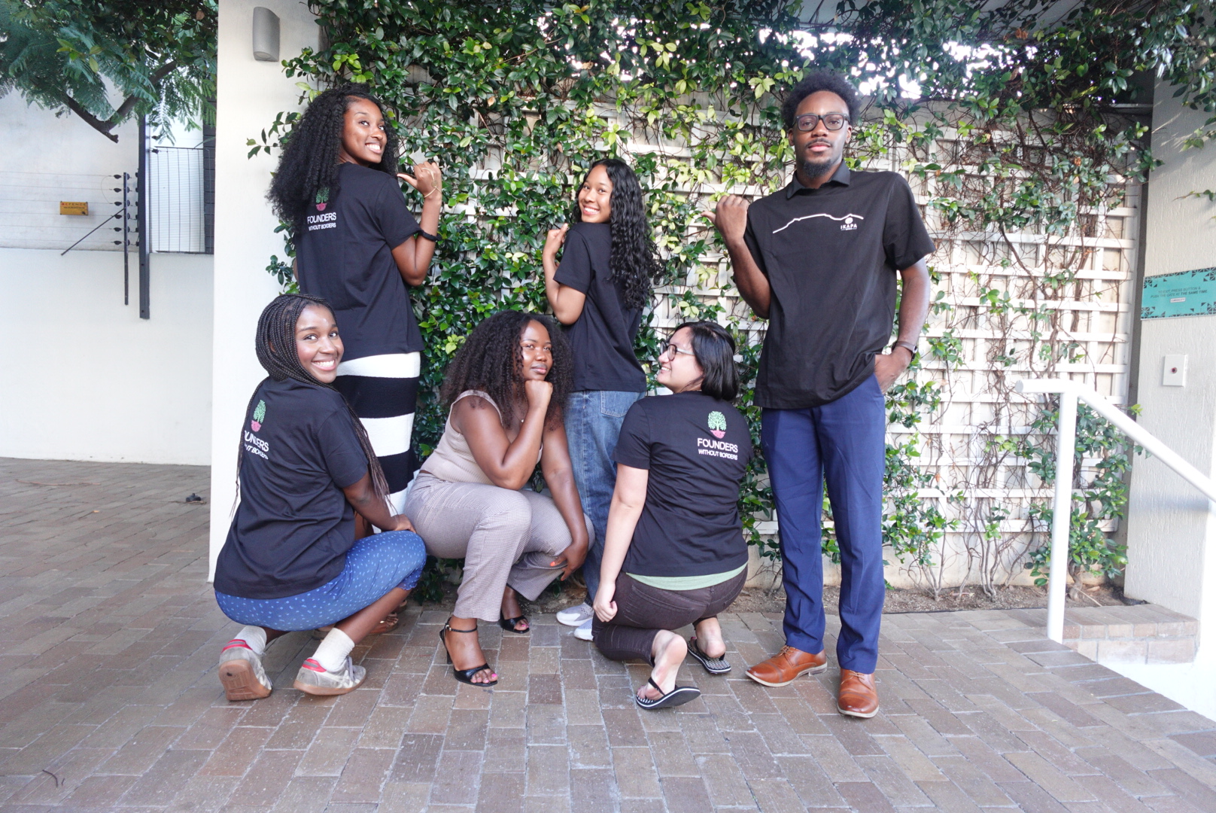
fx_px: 676
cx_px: 608
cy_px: 406
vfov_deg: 62.0
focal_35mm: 20
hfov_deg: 83.9
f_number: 2
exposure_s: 1/80
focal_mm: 7.6
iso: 320
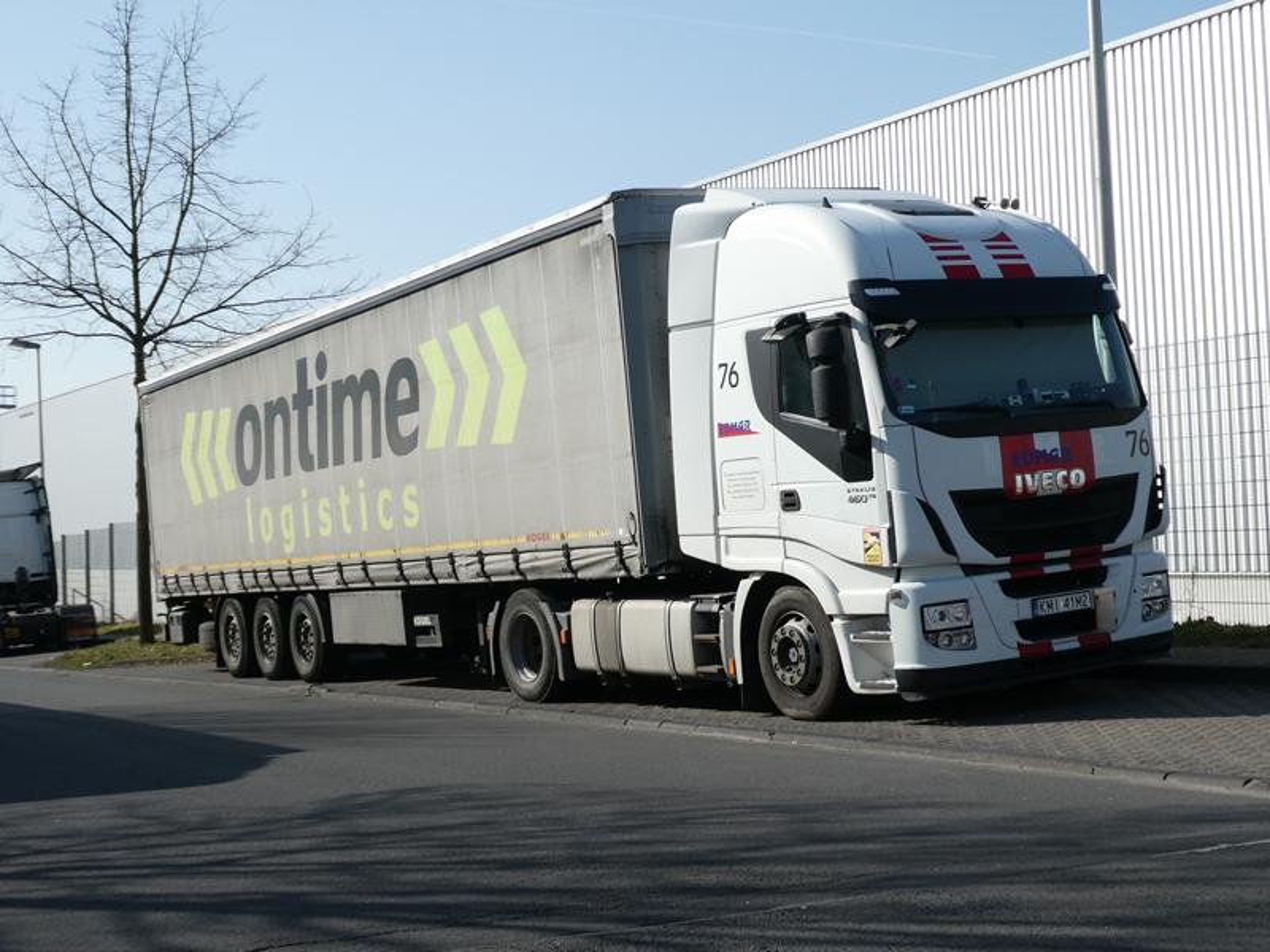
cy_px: 476
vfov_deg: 29.1
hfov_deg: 38.2
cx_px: 635
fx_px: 1834
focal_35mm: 50
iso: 80
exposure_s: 1/640
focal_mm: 9
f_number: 4.1
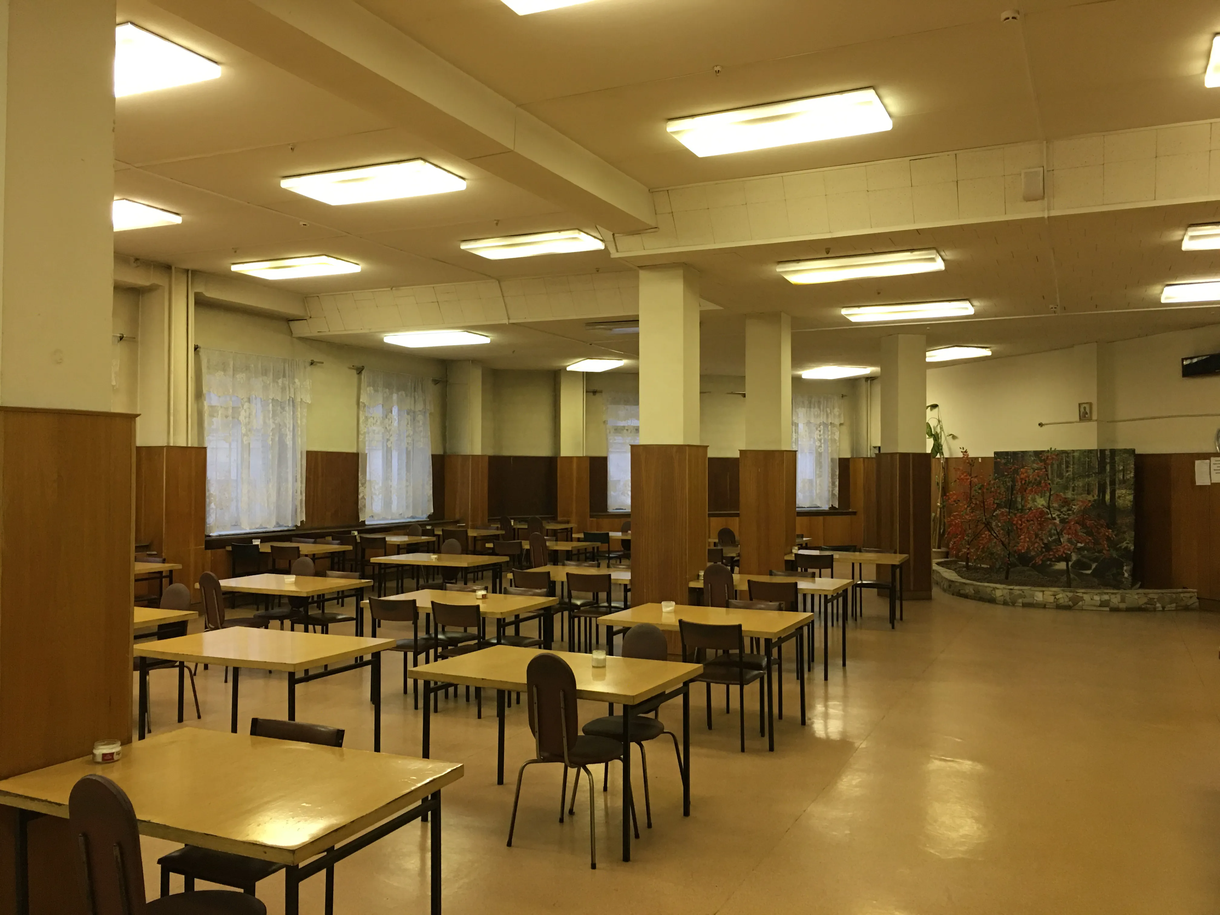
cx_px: 610
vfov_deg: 48.2
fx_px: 1022
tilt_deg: +0.6
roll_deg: -0.9
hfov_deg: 61.7
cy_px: 458
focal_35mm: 29
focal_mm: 4.15
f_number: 2.2
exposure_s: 1/17
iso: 100
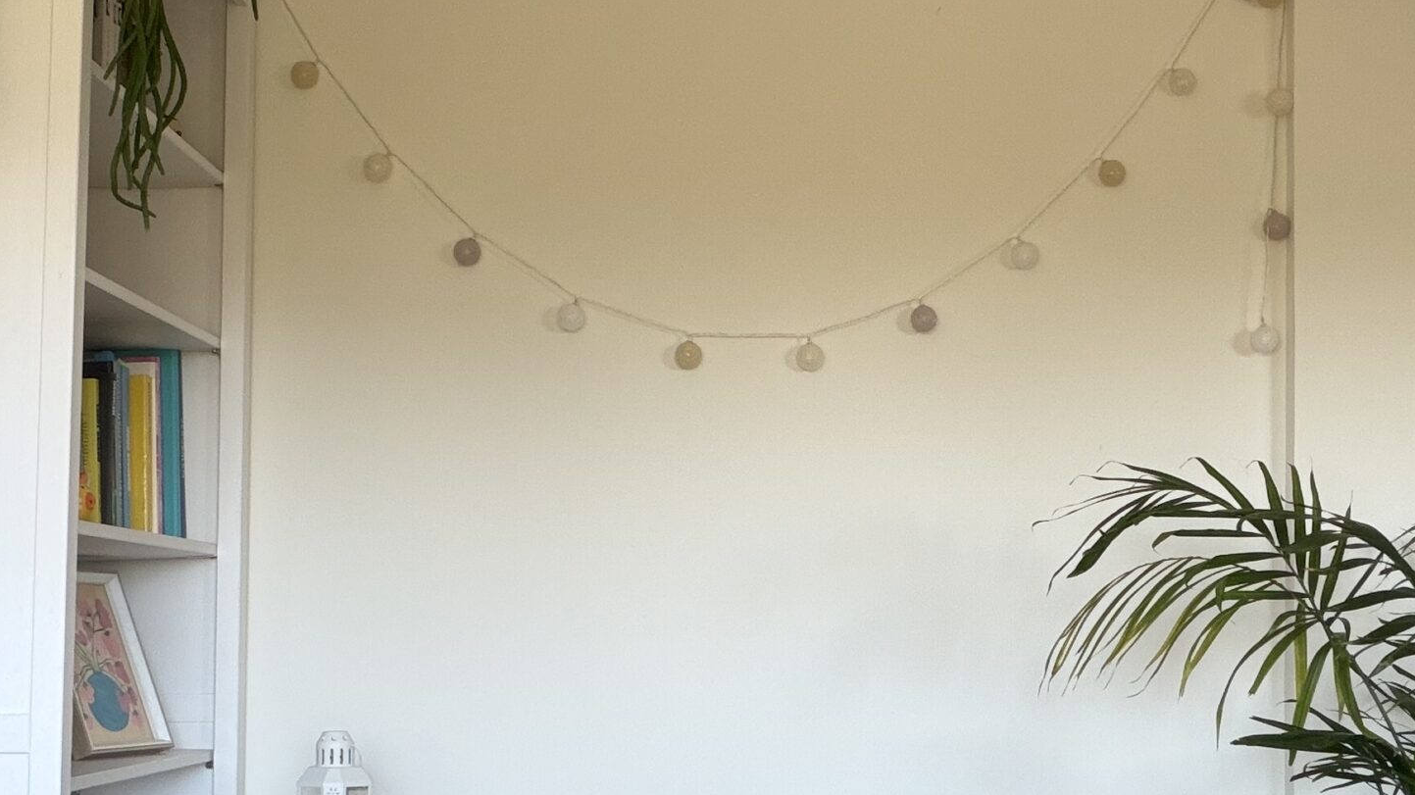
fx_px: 2176
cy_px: 546
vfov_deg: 20.6
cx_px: 859
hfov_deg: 35.9
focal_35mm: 58
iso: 80
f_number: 1.9
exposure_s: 1/87
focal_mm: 2.71
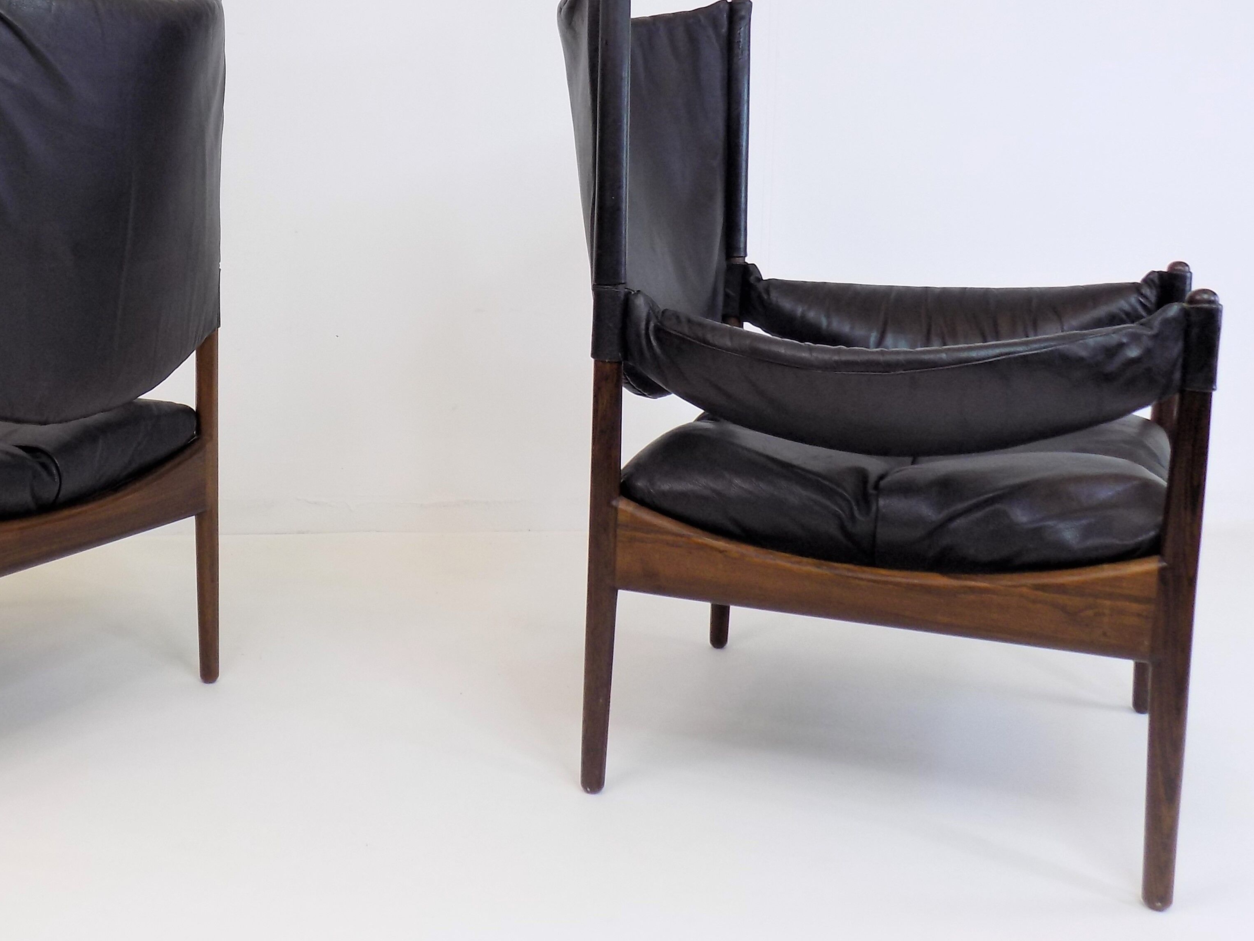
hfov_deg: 46.8
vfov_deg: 36.7
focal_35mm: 39
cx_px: 382
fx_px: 1413
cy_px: 368
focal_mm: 4
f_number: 3.1
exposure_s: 1/30
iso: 80
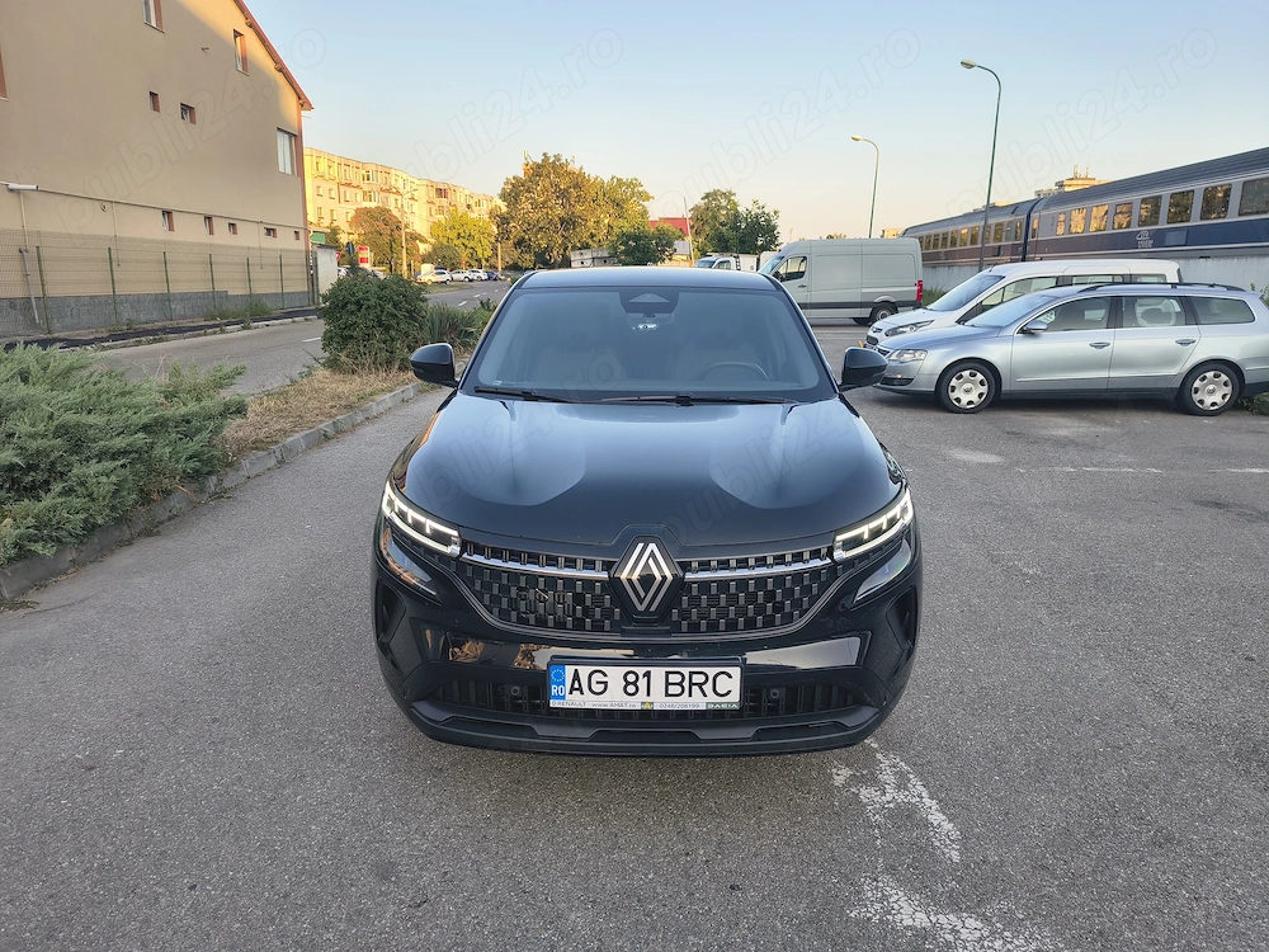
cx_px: 634
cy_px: 476
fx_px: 880
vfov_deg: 56.8
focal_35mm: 24
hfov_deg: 71.6
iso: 100
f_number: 1.8
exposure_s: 1/411
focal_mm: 5.56
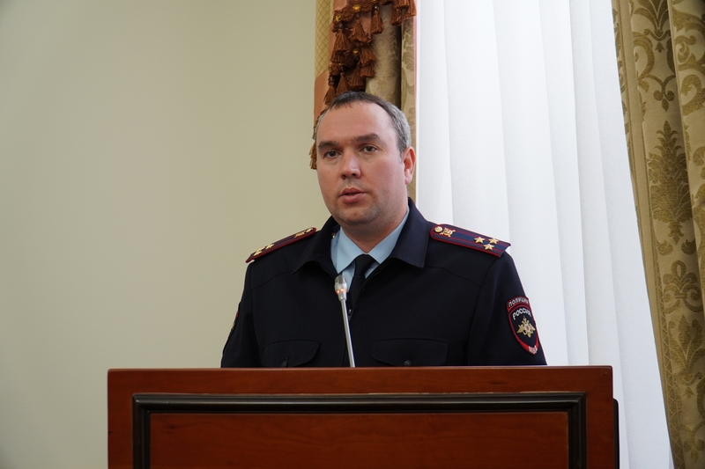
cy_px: 234
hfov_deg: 32.6
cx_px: 352
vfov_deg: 22.1
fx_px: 1204
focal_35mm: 62
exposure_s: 1/80
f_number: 4
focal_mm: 41
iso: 640
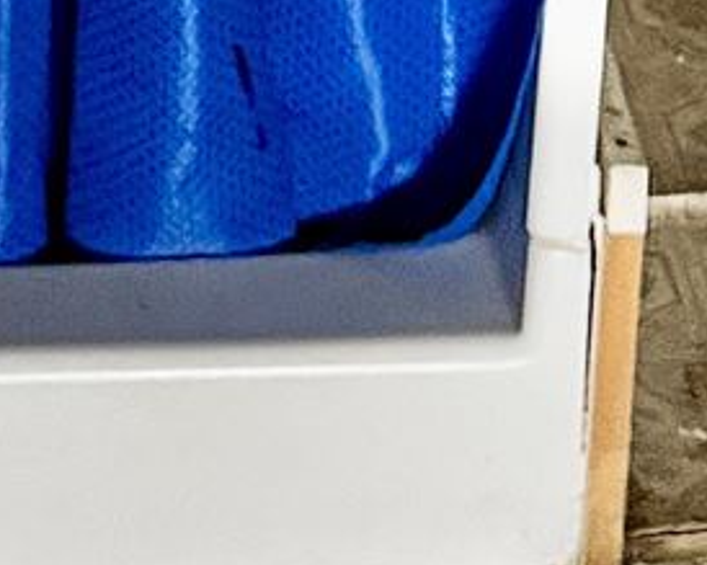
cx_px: 299
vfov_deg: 6.6
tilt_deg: -7.0
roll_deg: -2.9
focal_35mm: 197
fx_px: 4121
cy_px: -1535
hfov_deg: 9.8
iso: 1250
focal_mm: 6.76
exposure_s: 1/30
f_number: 1.78
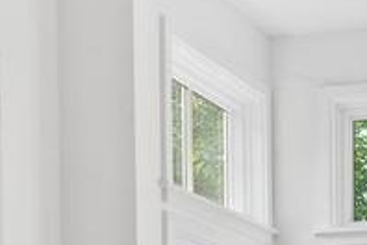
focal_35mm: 135
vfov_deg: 9.5
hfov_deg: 14.9
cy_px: 507
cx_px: 384
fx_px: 1372
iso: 320
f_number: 7.1
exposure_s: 1/13
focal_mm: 18.5
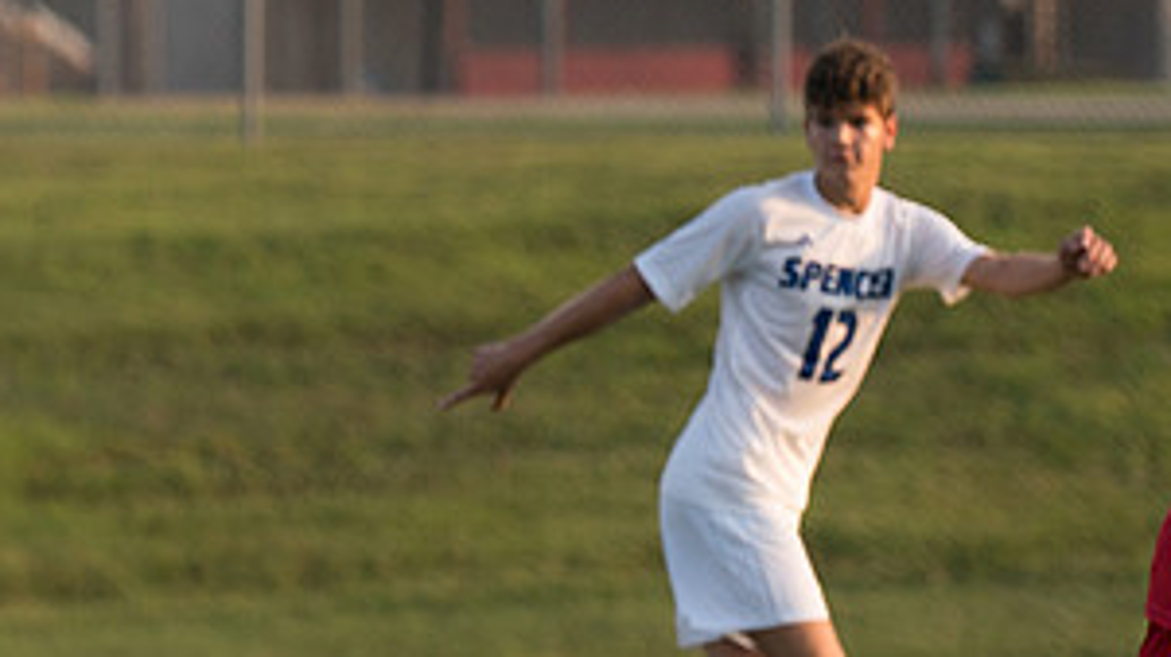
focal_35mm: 624
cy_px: 560
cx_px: -258
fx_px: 19367
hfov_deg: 3.5
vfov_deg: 1.9
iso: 250
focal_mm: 145
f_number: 2.8
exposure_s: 1/1250
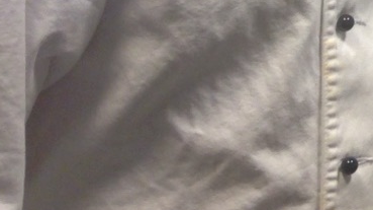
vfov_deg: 7.1
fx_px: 1542
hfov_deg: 11.9
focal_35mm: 156
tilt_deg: -6.4
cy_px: -355
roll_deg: -4.0
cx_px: 801
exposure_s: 1/24
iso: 50
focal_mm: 4.12
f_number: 2.4
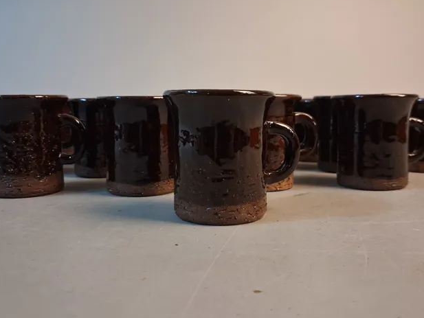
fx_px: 429
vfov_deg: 40.7
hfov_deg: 52.6
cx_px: 226
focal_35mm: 35
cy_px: 152
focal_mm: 4
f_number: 1.8
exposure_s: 1/50
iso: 500
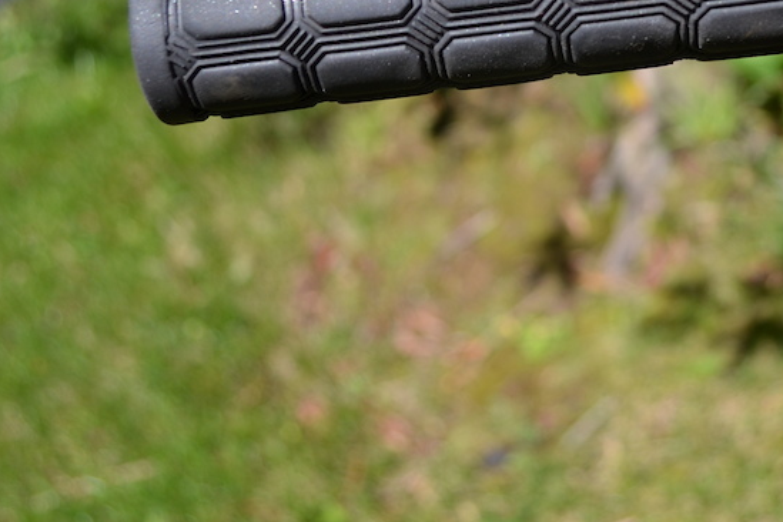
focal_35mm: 56
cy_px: 62
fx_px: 1218
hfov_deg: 35.1
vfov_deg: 23.6
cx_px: 562
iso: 100
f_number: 3.8
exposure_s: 1/640
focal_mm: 20
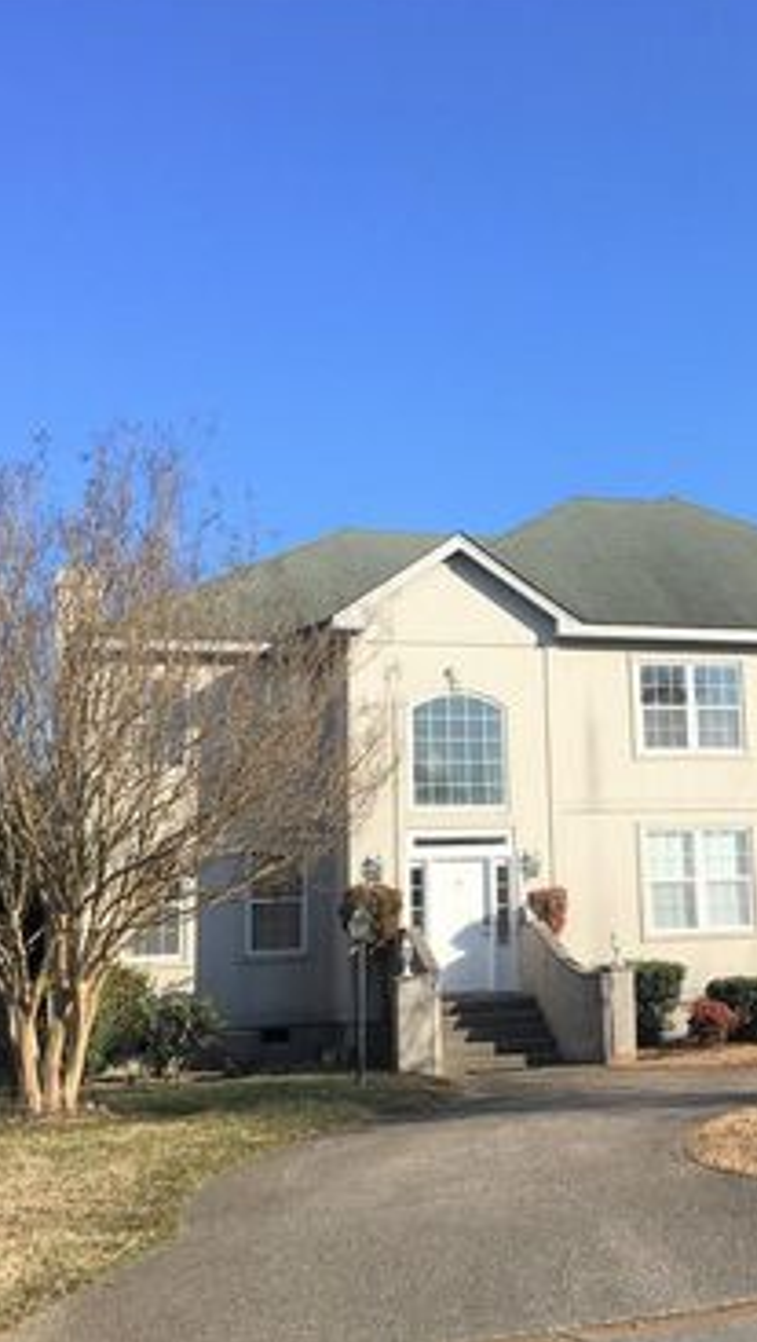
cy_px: 664
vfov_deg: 47.3
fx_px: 1531
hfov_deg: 26.7
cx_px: 706
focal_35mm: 43
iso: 25
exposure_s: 1/1832
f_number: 2.2
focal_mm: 4.15
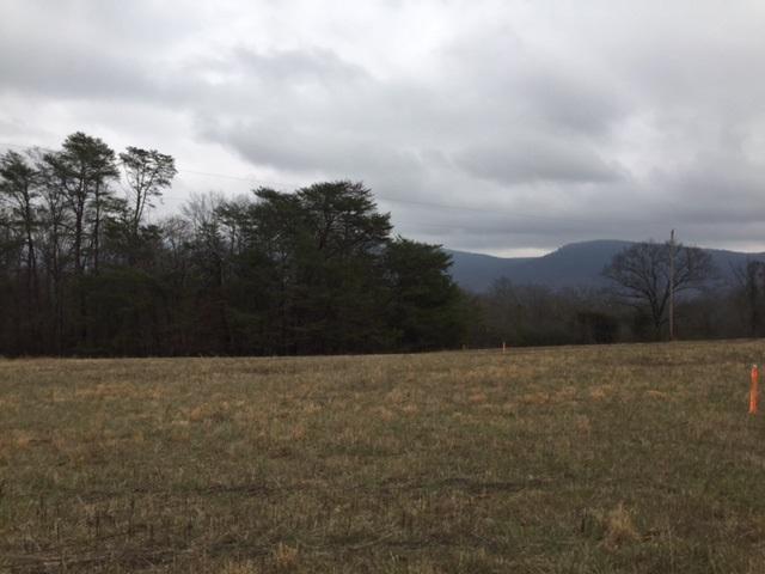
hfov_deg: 61.7
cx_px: 382
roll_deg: -1.6
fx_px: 641
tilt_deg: +0.3
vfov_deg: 48.2
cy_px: 287
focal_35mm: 29
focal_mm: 4.15
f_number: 2.2
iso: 32
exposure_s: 1/455
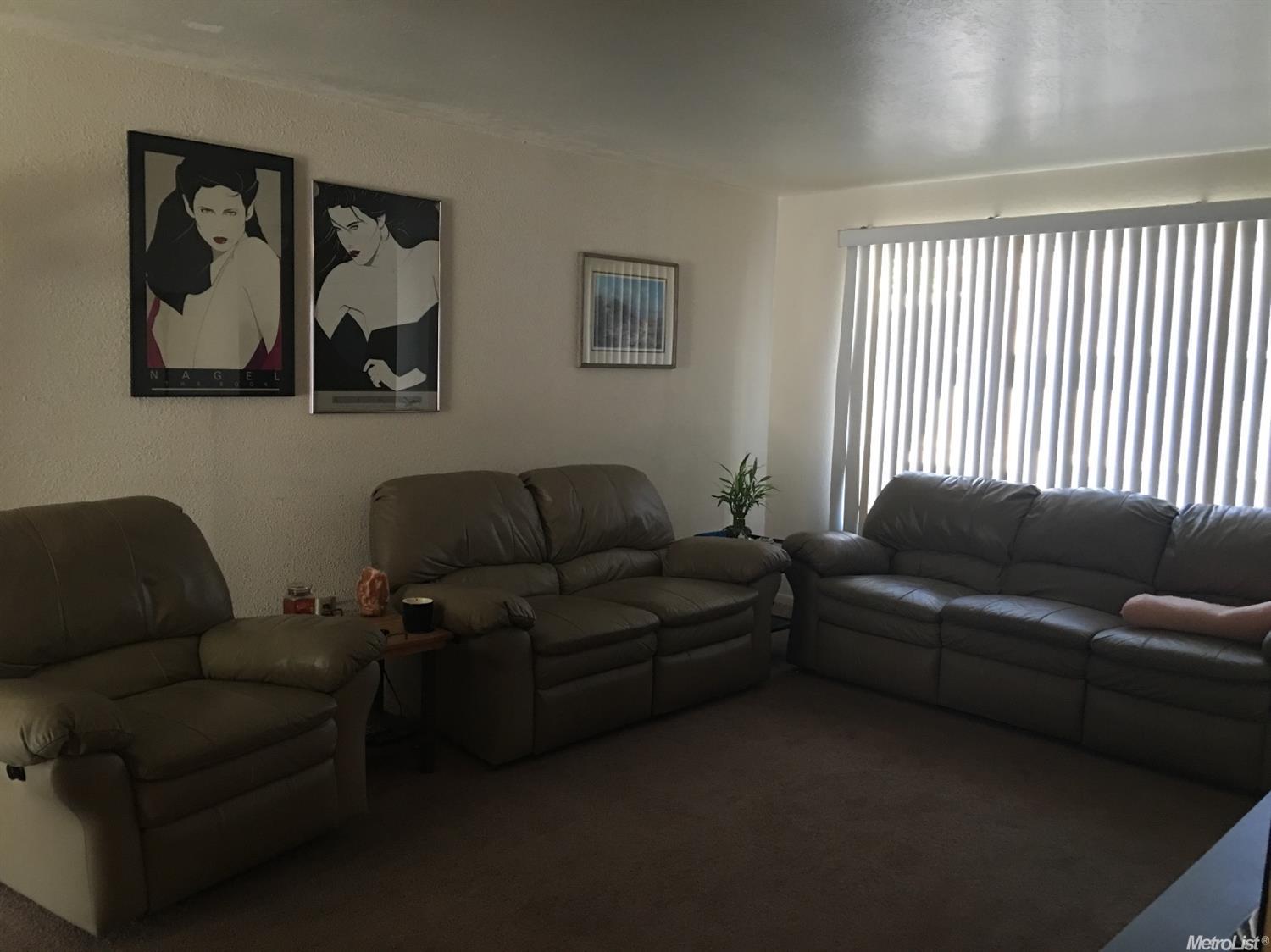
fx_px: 1064
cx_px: 636
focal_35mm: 29
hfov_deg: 61.7
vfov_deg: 48.2
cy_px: 476
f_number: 2.2
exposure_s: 1/15
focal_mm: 4.15
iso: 100
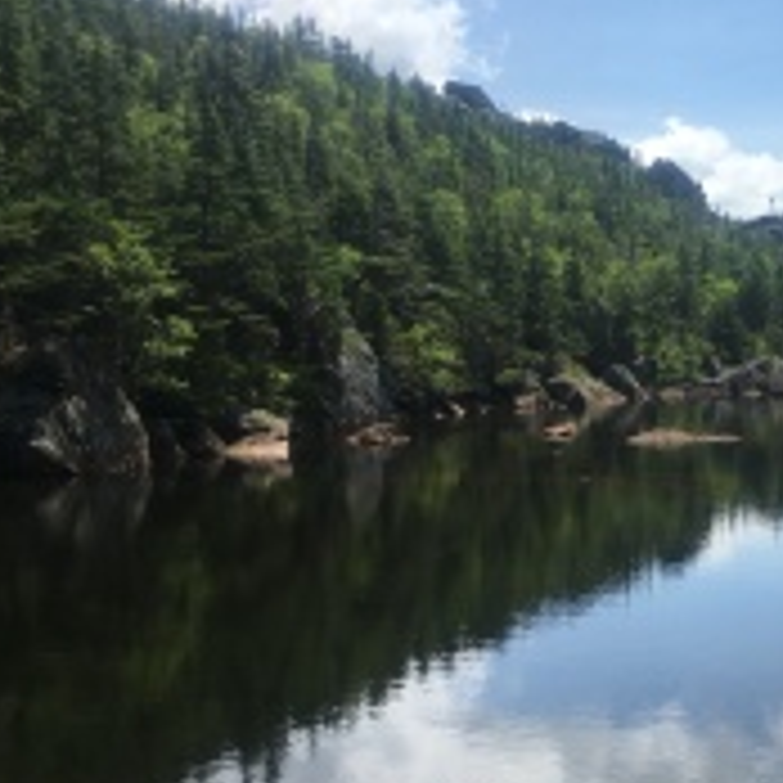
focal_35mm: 54
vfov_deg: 31.4
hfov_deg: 29.8
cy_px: 526
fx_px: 1382
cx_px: 752
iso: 25
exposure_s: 1/1570
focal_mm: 4.15
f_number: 2.2
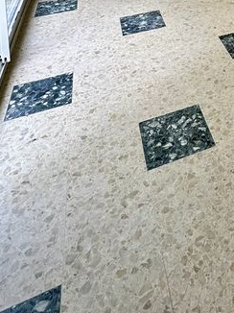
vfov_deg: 30.3
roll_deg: -1.3
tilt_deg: -3.2
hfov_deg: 29.4
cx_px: 273
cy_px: -130
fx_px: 388
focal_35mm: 43
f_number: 2.2
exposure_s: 1/99
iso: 50
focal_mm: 2.22
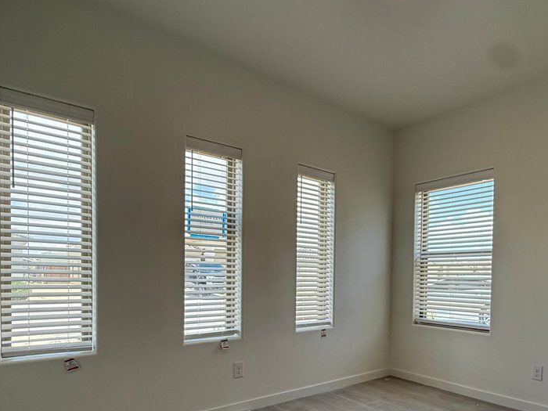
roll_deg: -1.3
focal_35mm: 24
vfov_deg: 55.1
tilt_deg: -1.5
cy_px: 288
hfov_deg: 69.7
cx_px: 362
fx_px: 380
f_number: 2.2
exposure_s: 1/280
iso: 64
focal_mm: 2.22
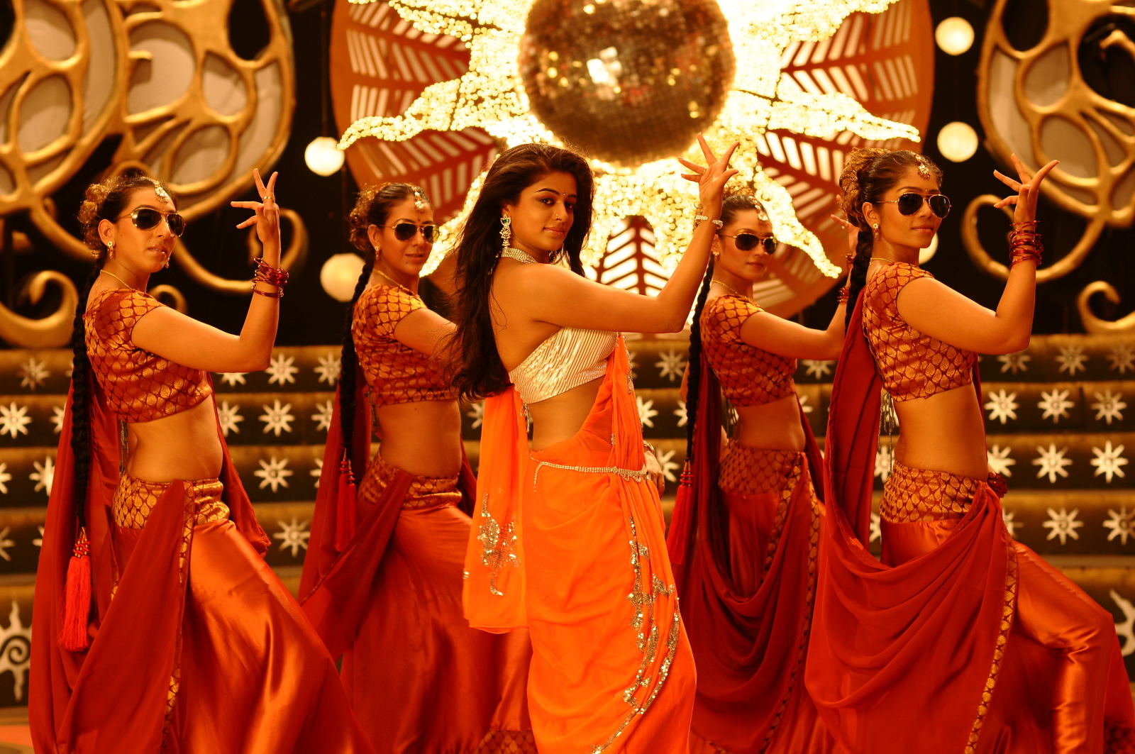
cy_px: 377
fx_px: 2362
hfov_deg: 27.0
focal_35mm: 75
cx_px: 568
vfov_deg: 18.1
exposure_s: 1/100
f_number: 3.2
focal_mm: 50
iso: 400
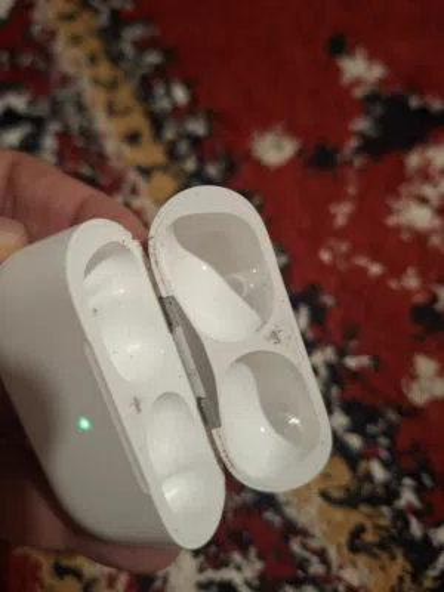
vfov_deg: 73.9
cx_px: 222
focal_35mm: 23
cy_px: 296
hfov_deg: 58.9
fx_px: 393
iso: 320
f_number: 1.8
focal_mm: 5.54
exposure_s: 1/25
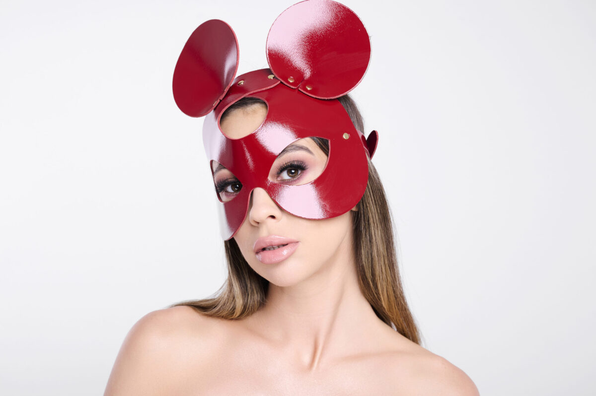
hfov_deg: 28.9
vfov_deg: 19.4
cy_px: 198
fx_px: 1158
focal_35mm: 70
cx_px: 298
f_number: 8
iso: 125
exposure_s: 1/160
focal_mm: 70
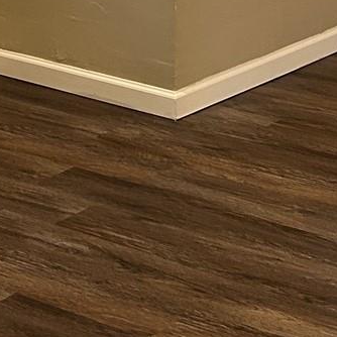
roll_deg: -0.7
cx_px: 50
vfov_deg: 12.0
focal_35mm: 141
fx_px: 1553
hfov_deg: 12.3
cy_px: -111
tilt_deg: -10.7
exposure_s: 1/60
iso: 125
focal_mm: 5.7
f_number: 1.5
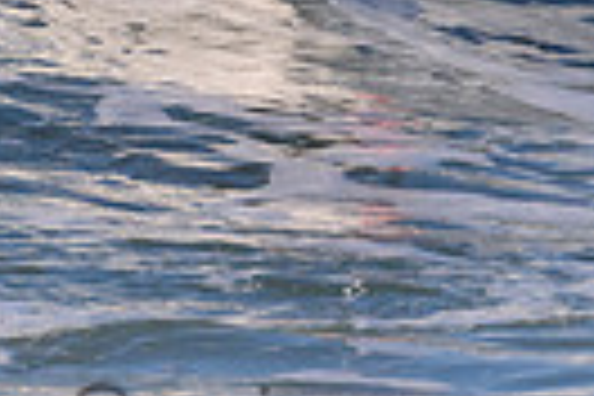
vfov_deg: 0.4
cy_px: -322
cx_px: 63
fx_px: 50668
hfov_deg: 0.7
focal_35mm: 3071
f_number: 11
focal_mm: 700
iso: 1600
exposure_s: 1/2000
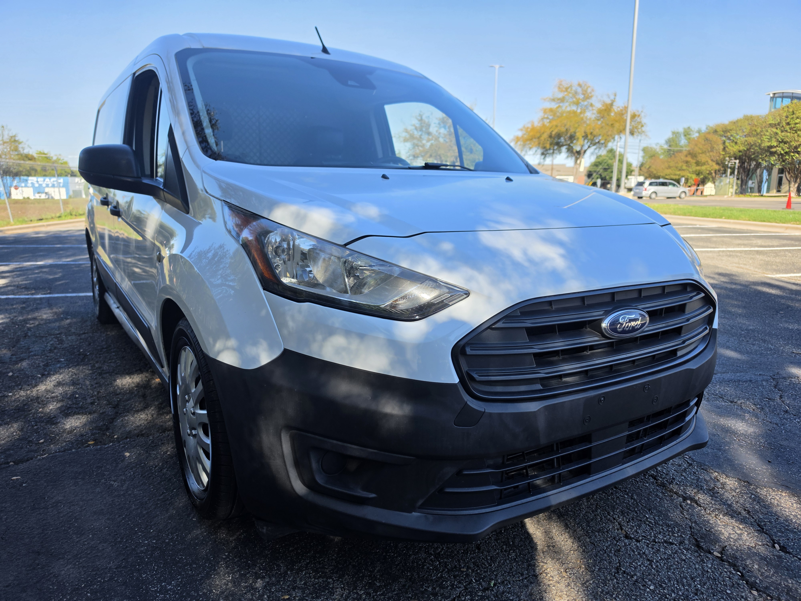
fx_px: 532
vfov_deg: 58.9
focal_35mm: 23
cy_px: 300
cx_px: 400
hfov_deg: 73.9
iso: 64
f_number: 1.4
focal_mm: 6.5
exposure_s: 1/3194
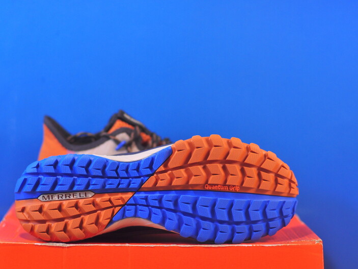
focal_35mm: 82
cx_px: 155
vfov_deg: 18.0
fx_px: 848
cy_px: 134
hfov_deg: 23.8
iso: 250
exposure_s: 1/320
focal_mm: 50
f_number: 2.2
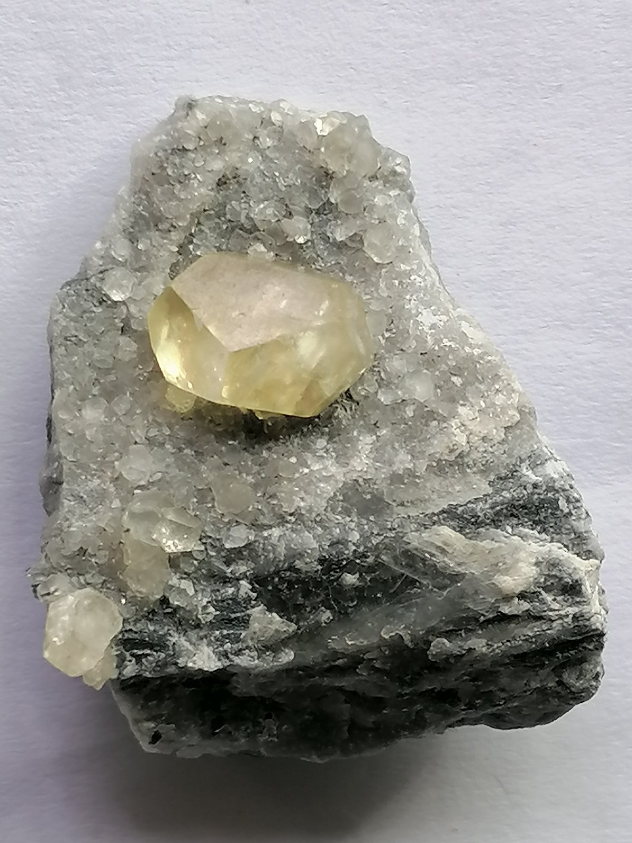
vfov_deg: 17.0
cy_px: 422
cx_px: 316
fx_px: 2824
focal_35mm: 116
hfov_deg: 12.8
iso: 50
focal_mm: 4.75
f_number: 1.8
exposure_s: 1/132
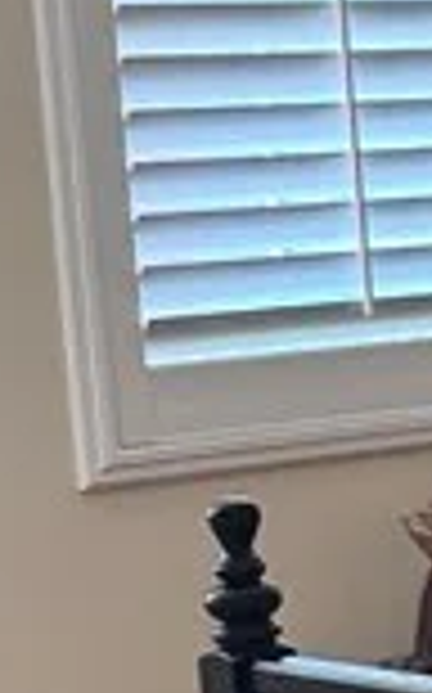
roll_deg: +4.7
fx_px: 3189
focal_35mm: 169
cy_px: 472
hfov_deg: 6.7
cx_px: 1454
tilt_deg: -4.1
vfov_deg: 12.4
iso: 200
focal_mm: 6.76
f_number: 1.78
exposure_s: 1/60
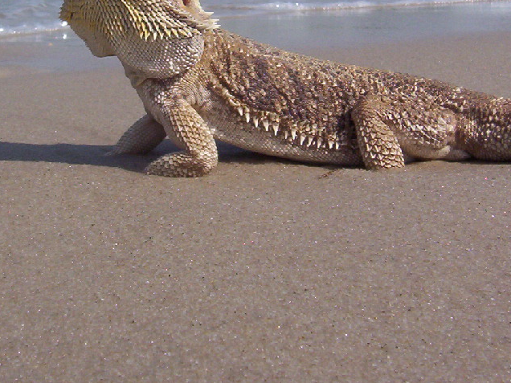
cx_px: 201
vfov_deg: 21.6
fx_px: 989
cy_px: 63
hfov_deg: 28.9
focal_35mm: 67
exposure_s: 1/1055
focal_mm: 5.54
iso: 100
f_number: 5.24
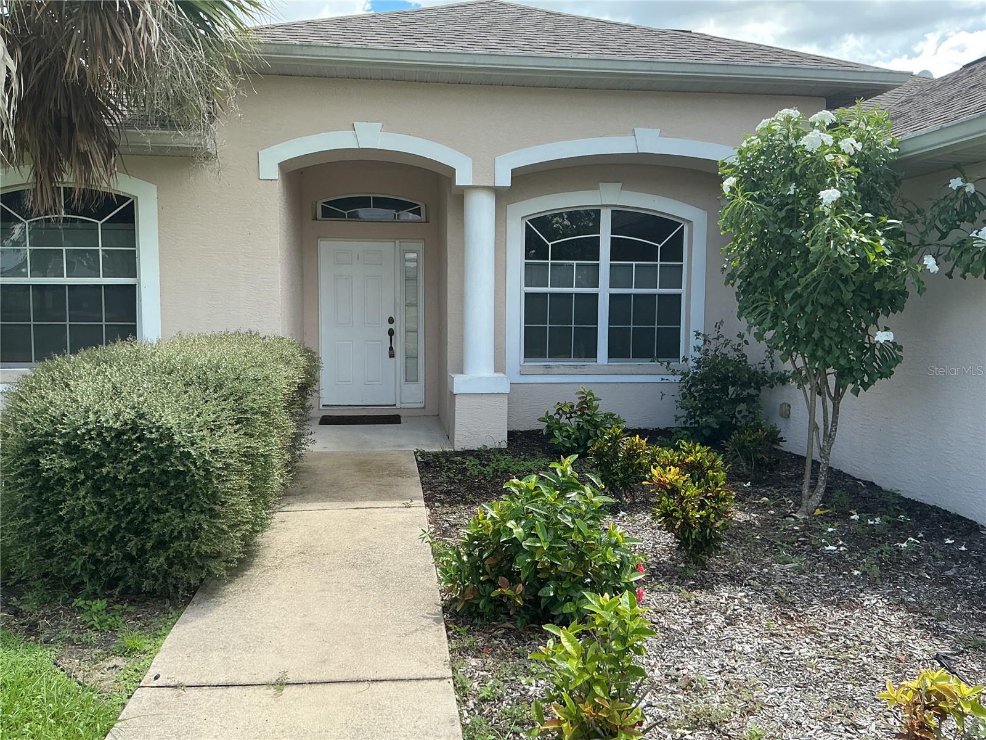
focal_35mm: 29
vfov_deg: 48.2
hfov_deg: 61.7
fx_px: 826
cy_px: 370
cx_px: 493
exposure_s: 1/568
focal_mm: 3
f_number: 1.8
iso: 25
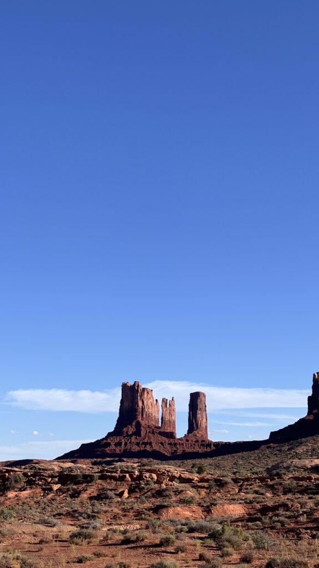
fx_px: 858
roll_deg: -1.5
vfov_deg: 36.6
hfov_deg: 21.1
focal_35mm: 57
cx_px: 164
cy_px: 284
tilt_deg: +13.4
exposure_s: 1/2151
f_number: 1.6
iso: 40
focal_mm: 5.96
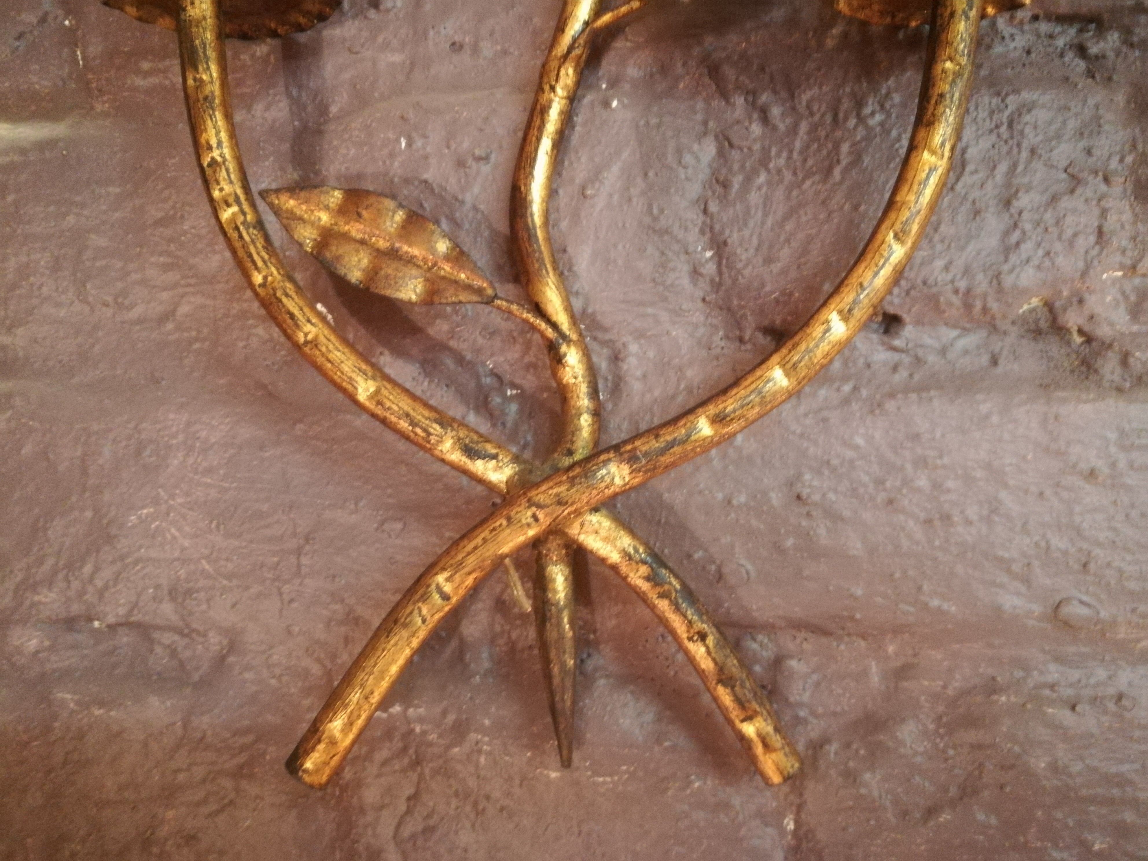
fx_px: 862
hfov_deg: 67.3
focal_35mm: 26
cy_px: 430
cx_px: 574
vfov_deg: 53.1
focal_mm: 3.83
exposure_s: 1/14.3
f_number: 2.2
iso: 1600
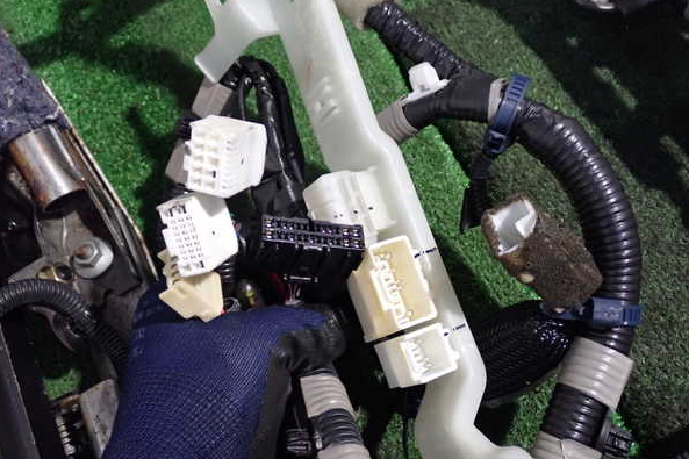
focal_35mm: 40
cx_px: 346
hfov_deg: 48.5
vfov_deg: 33.4
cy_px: 229
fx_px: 765
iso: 800
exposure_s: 1/20
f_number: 2.7
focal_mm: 6.83
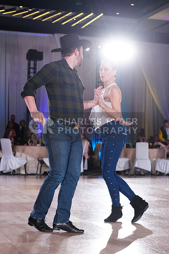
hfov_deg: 19.5
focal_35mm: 70
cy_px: 127
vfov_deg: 28.8
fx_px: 493
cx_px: 84
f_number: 4
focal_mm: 70
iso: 2000
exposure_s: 1/400
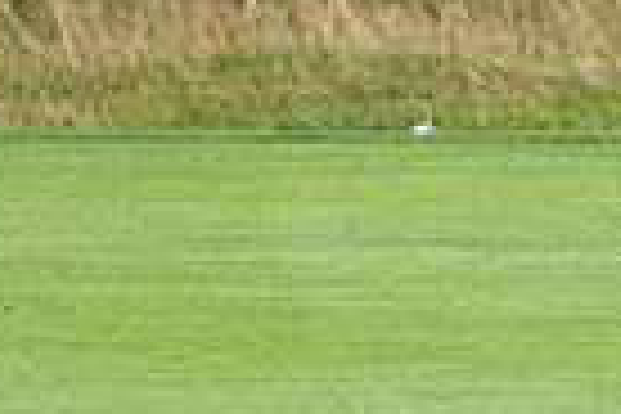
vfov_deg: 0.8
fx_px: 29633
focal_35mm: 1718
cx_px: 1429
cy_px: -586
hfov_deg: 1.2
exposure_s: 1/640
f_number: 5
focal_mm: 300
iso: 250
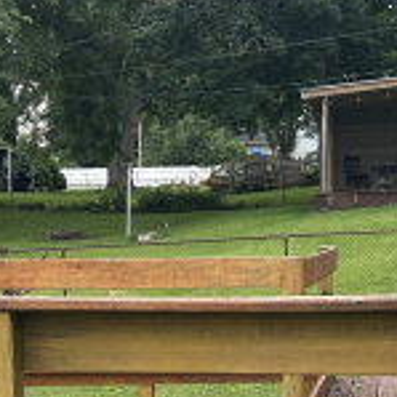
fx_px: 1336
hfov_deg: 16.9
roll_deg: +1.5
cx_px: 143
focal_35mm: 103
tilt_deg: -10.8
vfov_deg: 16.2
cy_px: 485
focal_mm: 5.7
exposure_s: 1/157
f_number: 1.5
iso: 40
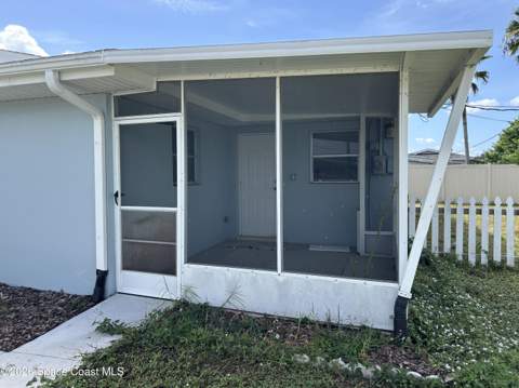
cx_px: 260
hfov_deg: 67.4
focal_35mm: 26
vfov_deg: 53.0
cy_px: 194
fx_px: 389
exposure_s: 1/1511
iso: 50
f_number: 1.5
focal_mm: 5.7
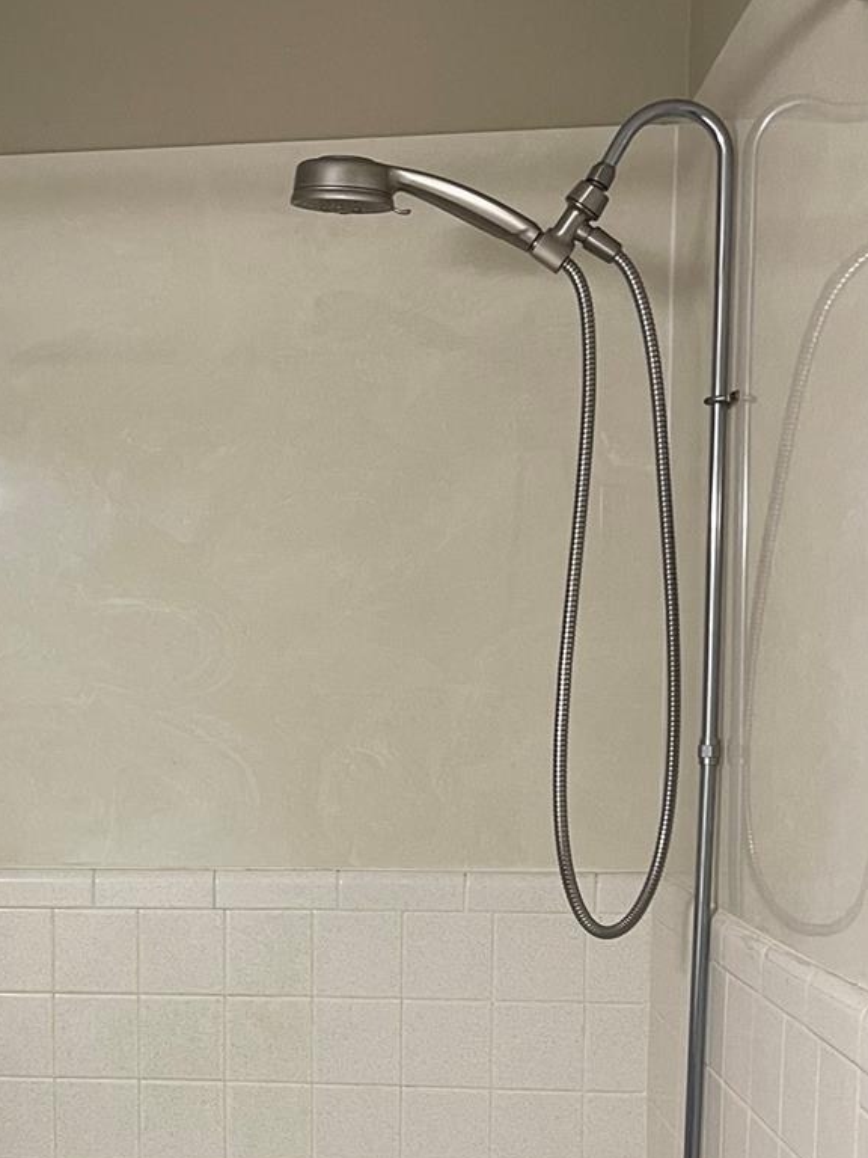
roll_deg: +0.1
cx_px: 137
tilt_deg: -4.9
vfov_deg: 37.3
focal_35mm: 50
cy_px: 865
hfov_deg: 28.3
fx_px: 1672
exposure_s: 1/60
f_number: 1.6
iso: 125
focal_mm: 5.1
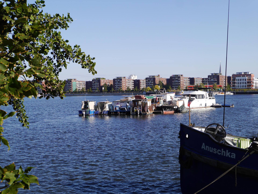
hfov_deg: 35.5
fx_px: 403
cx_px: 129
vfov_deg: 27.1
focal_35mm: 54
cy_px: 97
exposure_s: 1/250
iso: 160
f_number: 9
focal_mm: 27
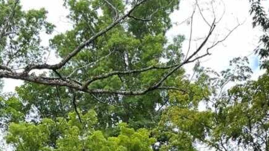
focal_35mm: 62
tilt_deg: +15.9
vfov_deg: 17.3
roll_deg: -0.7
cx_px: 138
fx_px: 442
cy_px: 235
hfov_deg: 33.8
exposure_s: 1/564
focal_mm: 6.86
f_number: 1.78
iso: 80
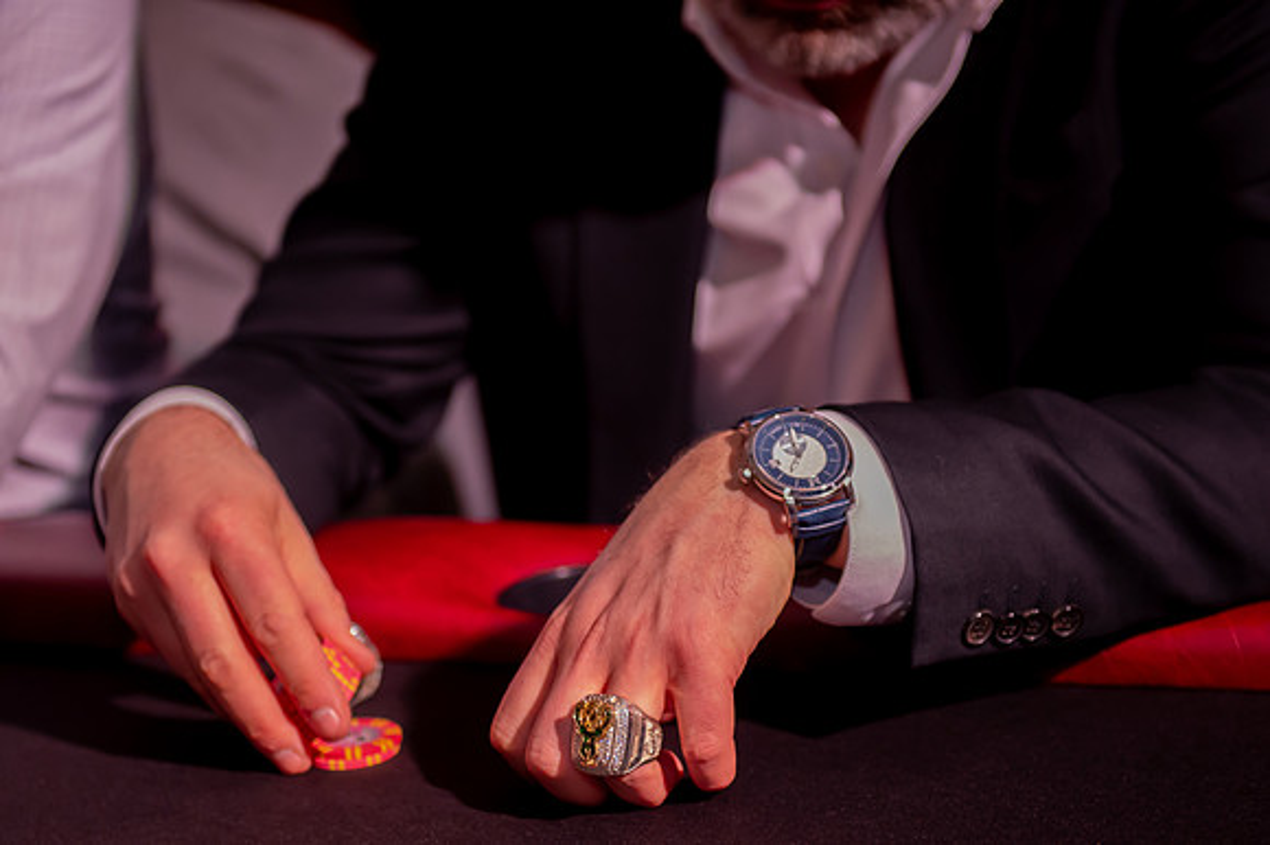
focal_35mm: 88
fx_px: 3119
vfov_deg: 15.4
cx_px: 537
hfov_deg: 23.0
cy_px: 566
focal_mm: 66
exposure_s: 1/250
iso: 3200
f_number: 2.8
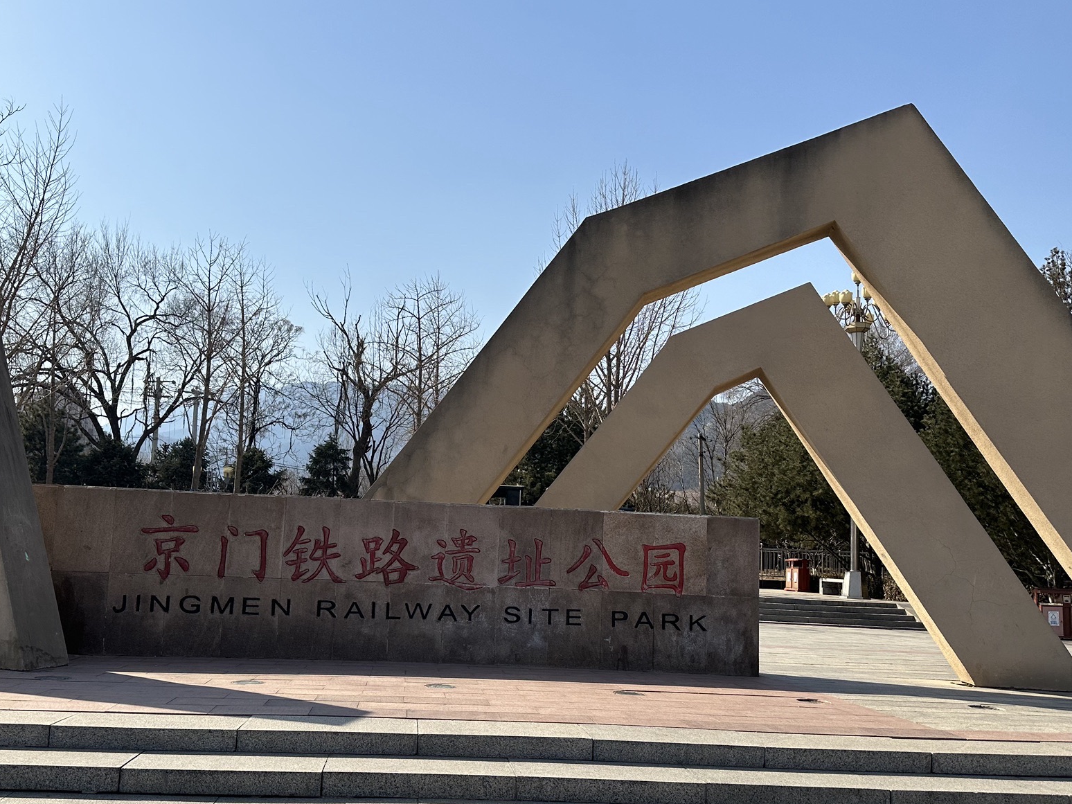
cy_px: 485
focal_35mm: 31
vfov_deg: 45.2
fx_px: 960
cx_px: 472
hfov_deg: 58.2
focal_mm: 6.86
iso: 80
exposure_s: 1/5263
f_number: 1.78
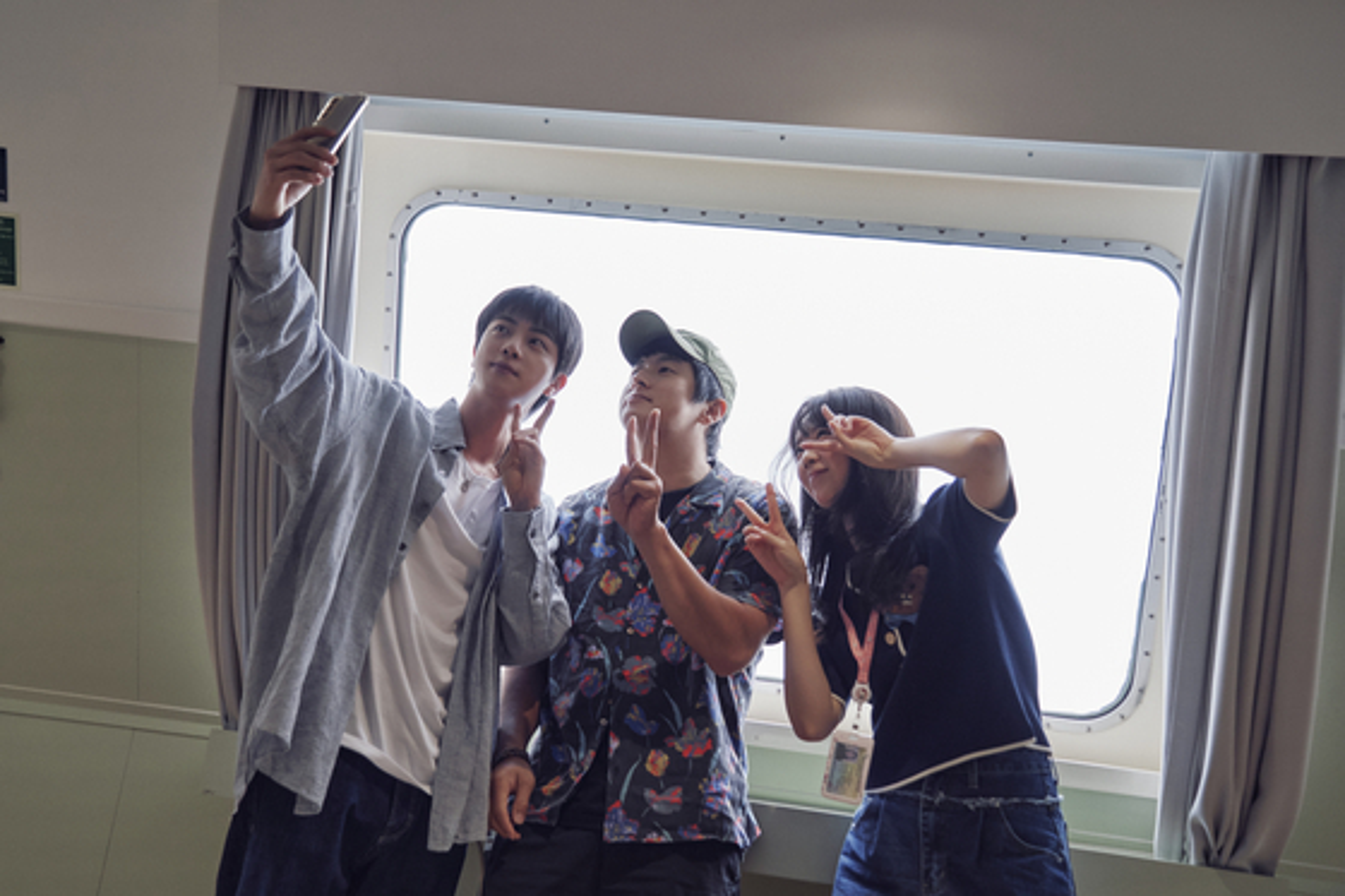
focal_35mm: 35
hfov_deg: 54.4
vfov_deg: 37.8
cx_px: 672
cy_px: 448
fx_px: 1307
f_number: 4
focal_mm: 35
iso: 800
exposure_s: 1/500
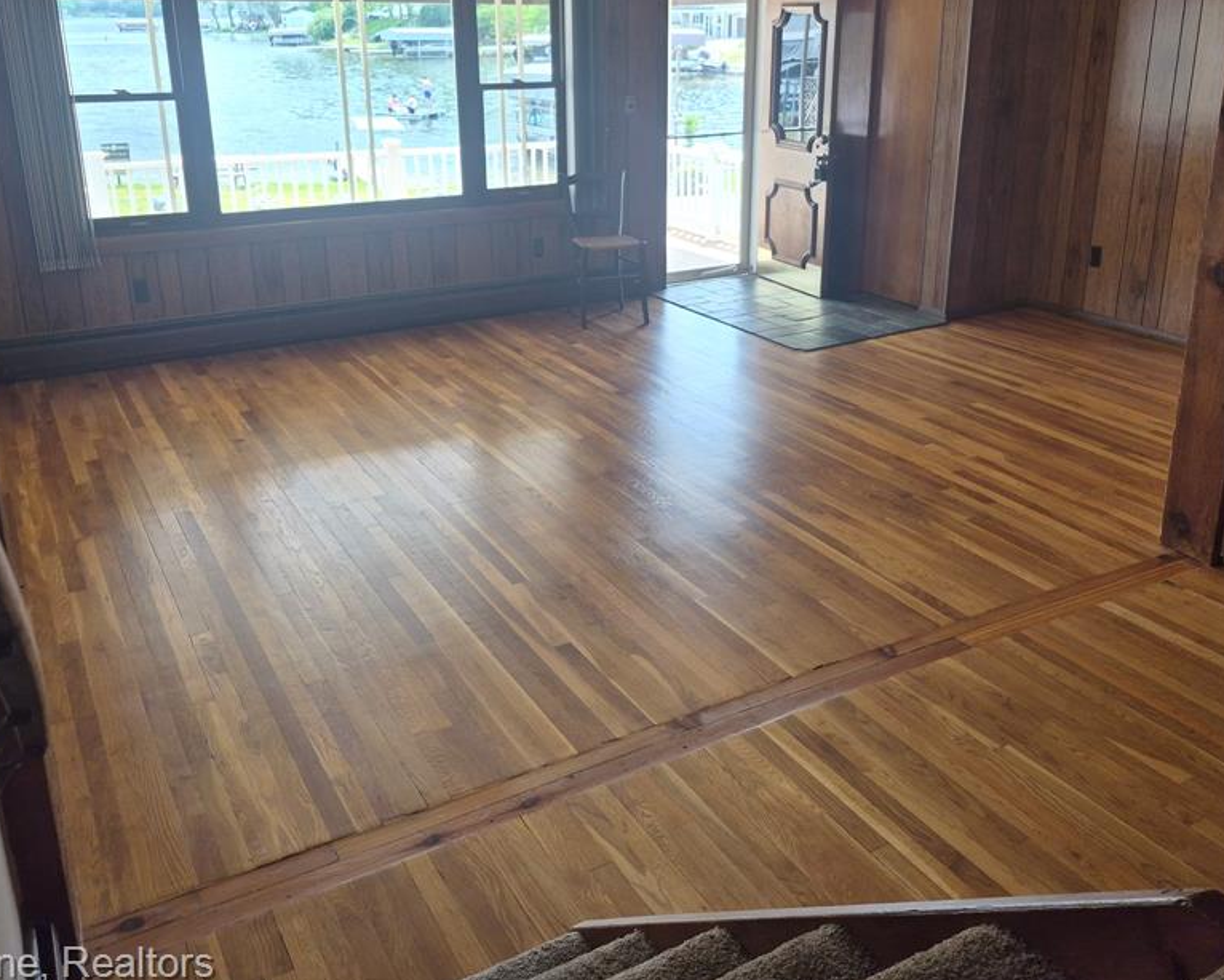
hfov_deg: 58.7
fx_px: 1087
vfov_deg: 48.1
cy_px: 377
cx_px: 644
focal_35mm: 30
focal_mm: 5.4
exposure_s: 1/180
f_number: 1.8
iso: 50
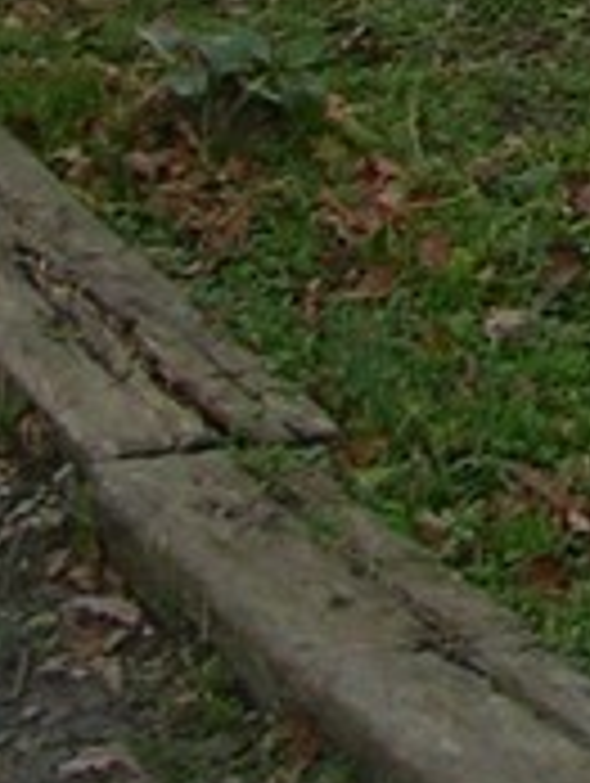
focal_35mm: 223
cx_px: 1473
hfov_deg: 6.3
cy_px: -742
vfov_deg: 8.4
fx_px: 5055
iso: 50
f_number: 2.8
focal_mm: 5.8
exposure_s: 1/509
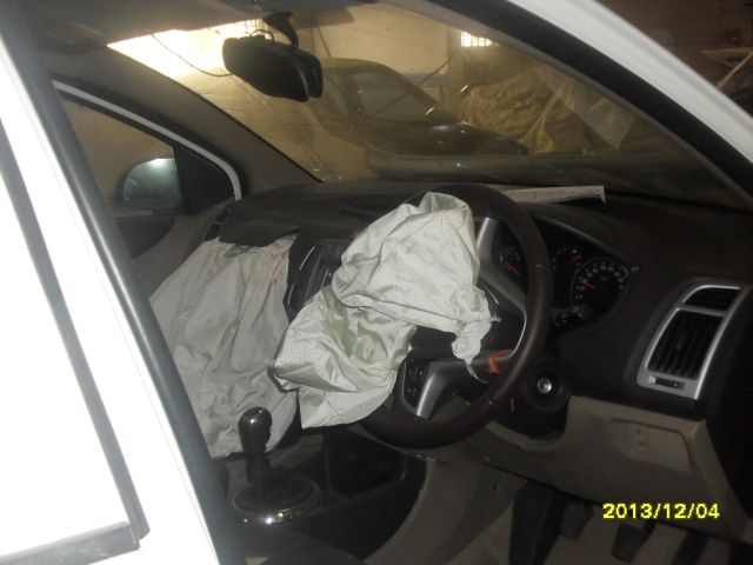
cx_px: 376
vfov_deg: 37.7
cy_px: 282
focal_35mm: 38
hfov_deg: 49.0
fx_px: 827
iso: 200
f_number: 2.8
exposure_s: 1/45
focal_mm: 6.3
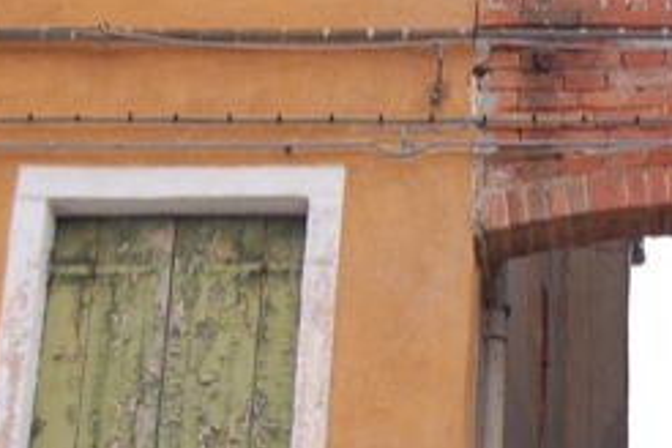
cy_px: 154
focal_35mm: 148
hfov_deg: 13.6
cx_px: 705
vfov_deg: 9.3
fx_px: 2762
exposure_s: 1/100
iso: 200
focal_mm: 38
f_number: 5.6
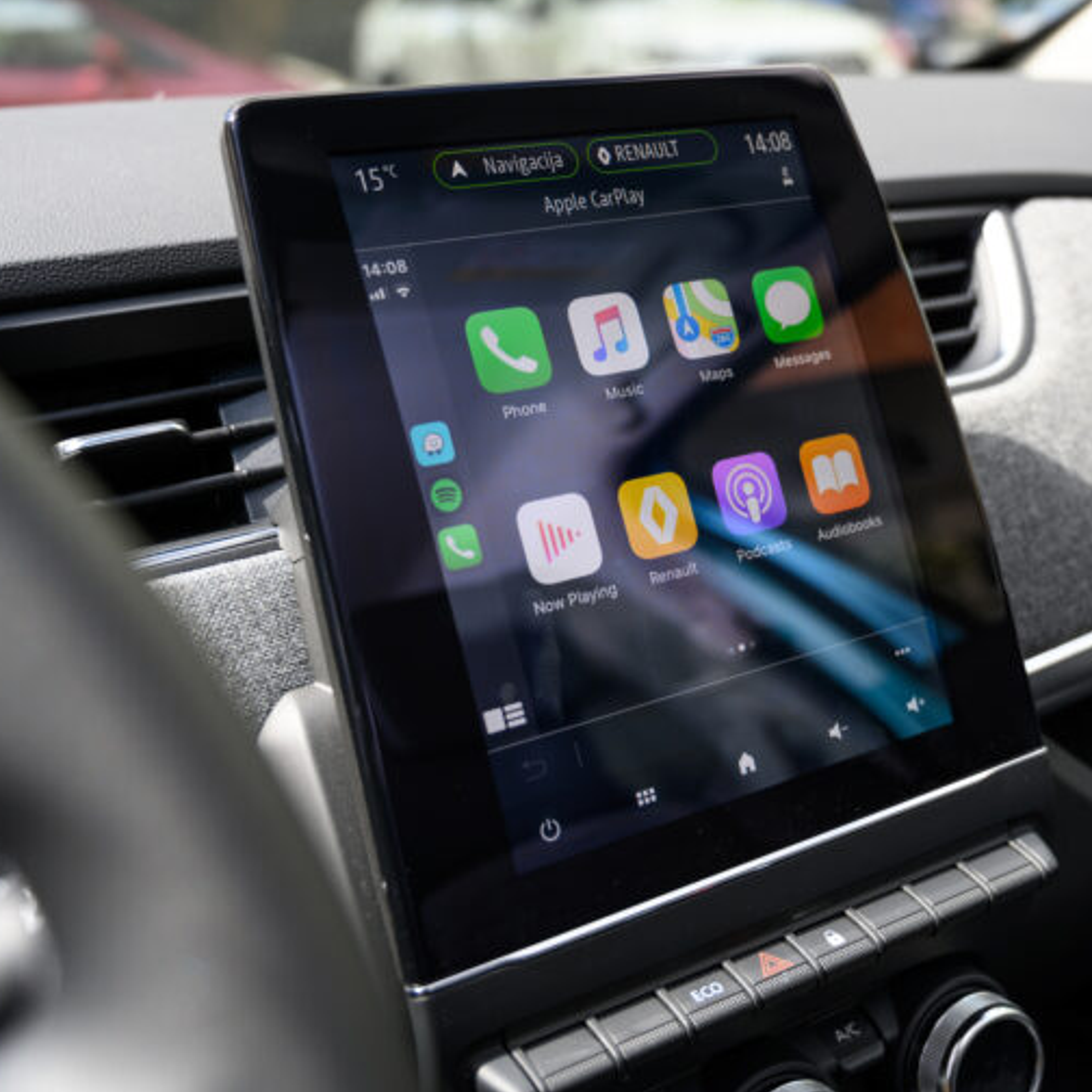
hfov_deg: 37.7
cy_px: 542
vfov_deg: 37.8
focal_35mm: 45
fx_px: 1593
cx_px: 661
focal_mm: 34.5
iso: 100
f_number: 4
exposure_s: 1/160
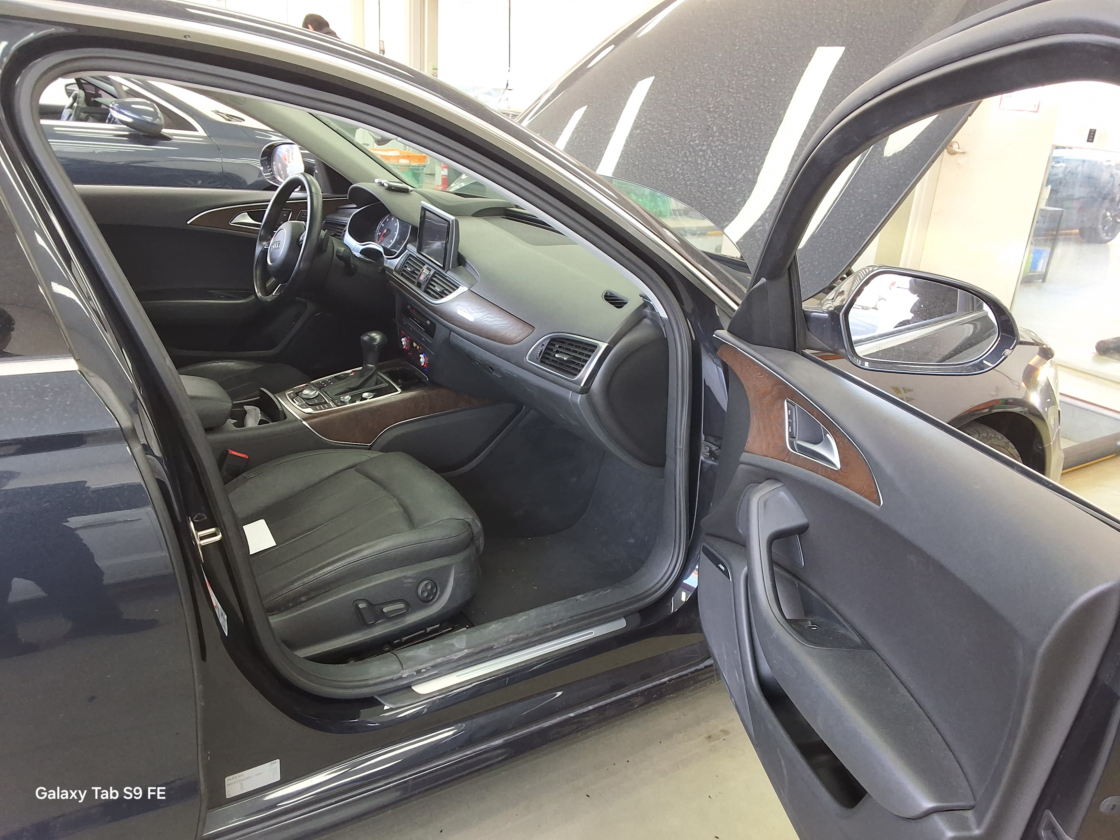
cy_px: 420
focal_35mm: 28
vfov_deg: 49.7
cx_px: 560
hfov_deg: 63.4
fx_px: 906
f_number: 1.9
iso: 50
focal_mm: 2.91
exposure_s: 1/60
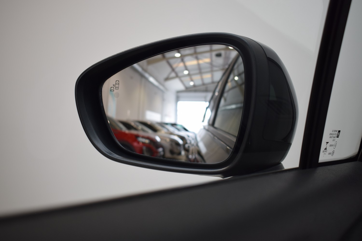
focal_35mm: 40
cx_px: 181
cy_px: 120
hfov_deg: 47.9
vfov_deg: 33.0
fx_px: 407
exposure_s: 1/80
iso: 400
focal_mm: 27
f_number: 4.5
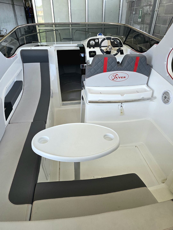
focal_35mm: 23
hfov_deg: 58.9
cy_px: 115
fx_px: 153
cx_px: 86
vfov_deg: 73.9
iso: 100
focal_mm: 6.3
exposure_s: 1/182
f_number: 1.7
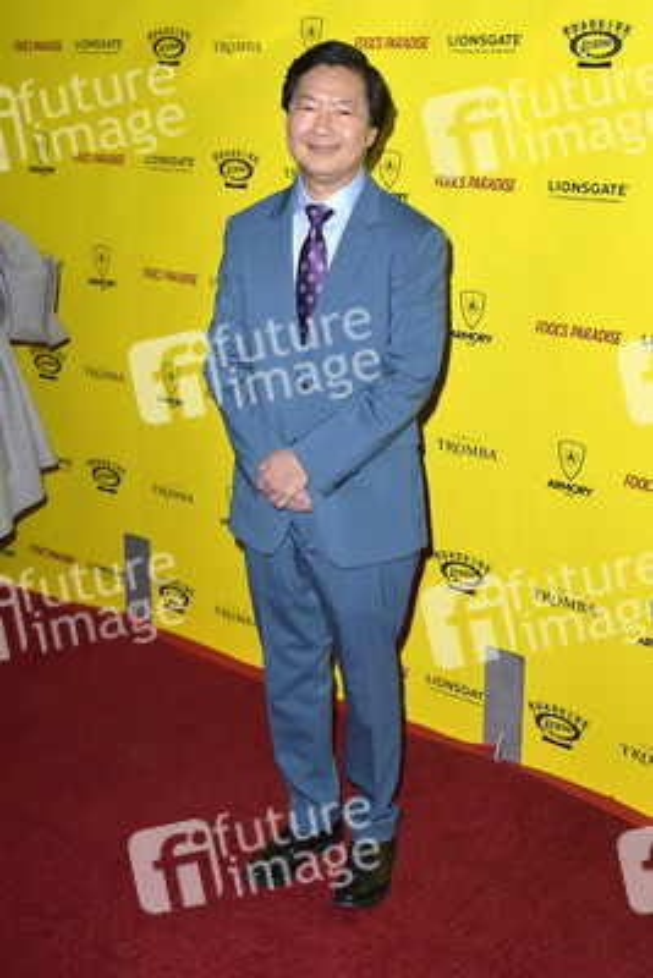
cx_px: 326
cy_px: 489
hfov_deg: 35.1
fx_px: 1033
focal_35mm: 38
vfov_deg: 50.7
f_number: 6.3
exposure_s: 1/250
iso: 250
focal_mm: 38
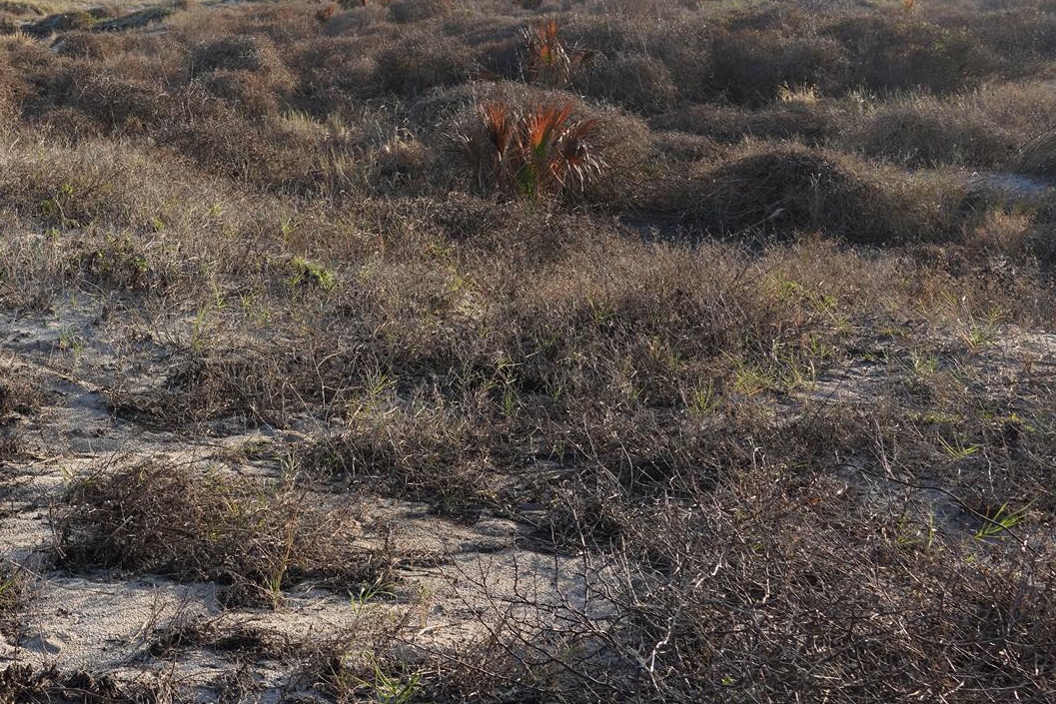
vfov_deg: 25.4
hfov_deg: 35.0
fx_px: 1555
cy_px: 254
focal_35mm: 53
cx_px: 70
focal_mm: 28
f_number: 8
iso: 100
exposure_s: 1/100
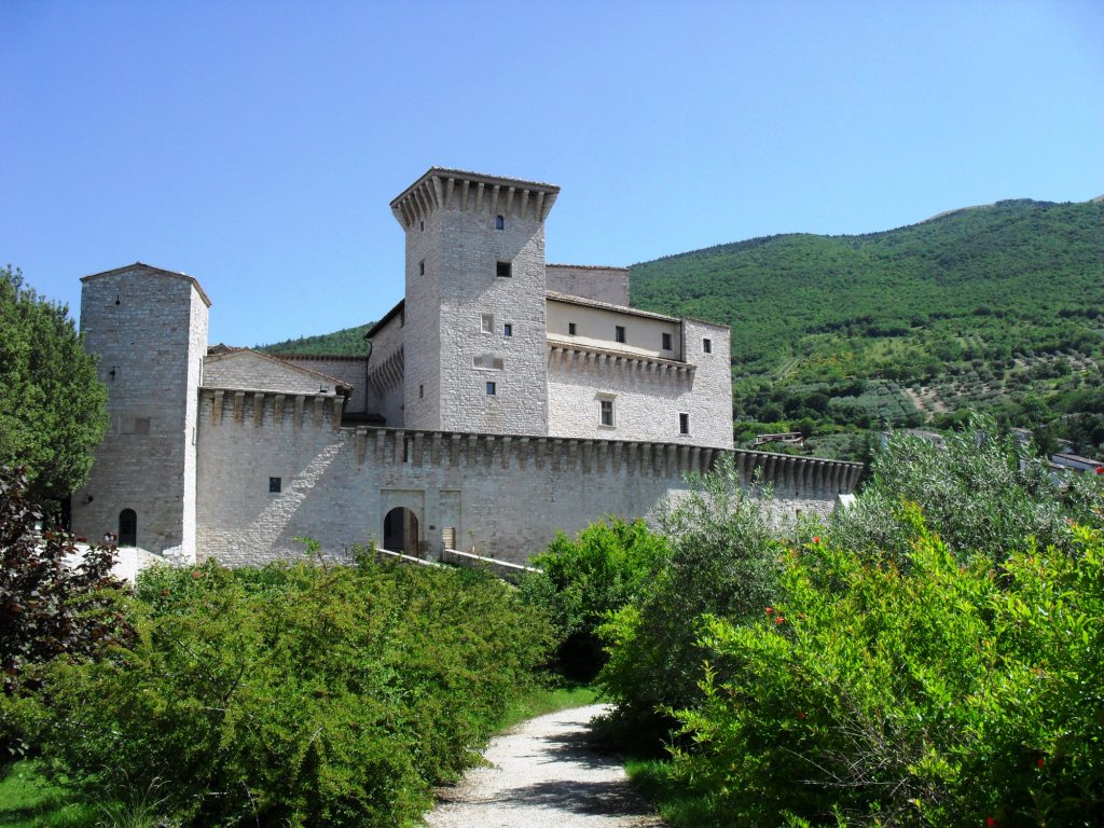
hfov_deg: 52.6
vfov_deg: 40.7
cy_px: 414
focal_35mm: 35
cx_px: 552
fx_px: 1116
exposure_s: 1/250
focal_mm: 6.3
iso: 100
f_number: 8.4
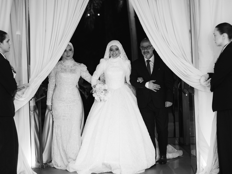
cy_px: 86
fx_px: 610
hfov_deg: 21.5
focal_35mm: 91
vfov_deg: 16.2
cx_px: 121
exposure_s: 1/200
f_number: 2.8
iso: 1000
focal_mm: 82
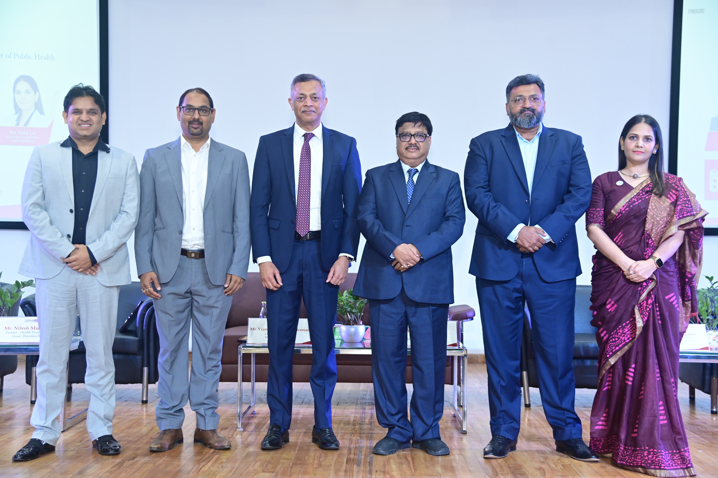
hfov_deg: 41.1
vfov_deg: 28.0
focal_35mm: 48
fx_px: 957
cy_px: 239
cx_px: 359
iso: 2000
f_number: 4
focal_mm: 48
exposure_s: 1/160
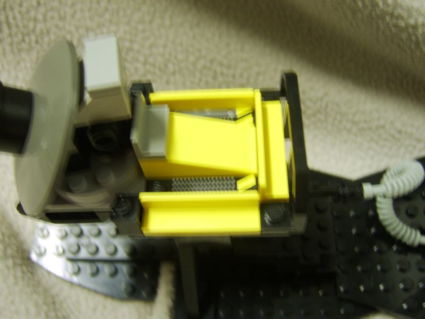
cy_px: 160
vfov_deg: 45.4
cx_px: 212
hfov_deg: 58.4
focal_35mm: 31
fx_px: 381
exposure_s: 1/3
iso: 71
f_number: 2.7
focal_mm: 8.13
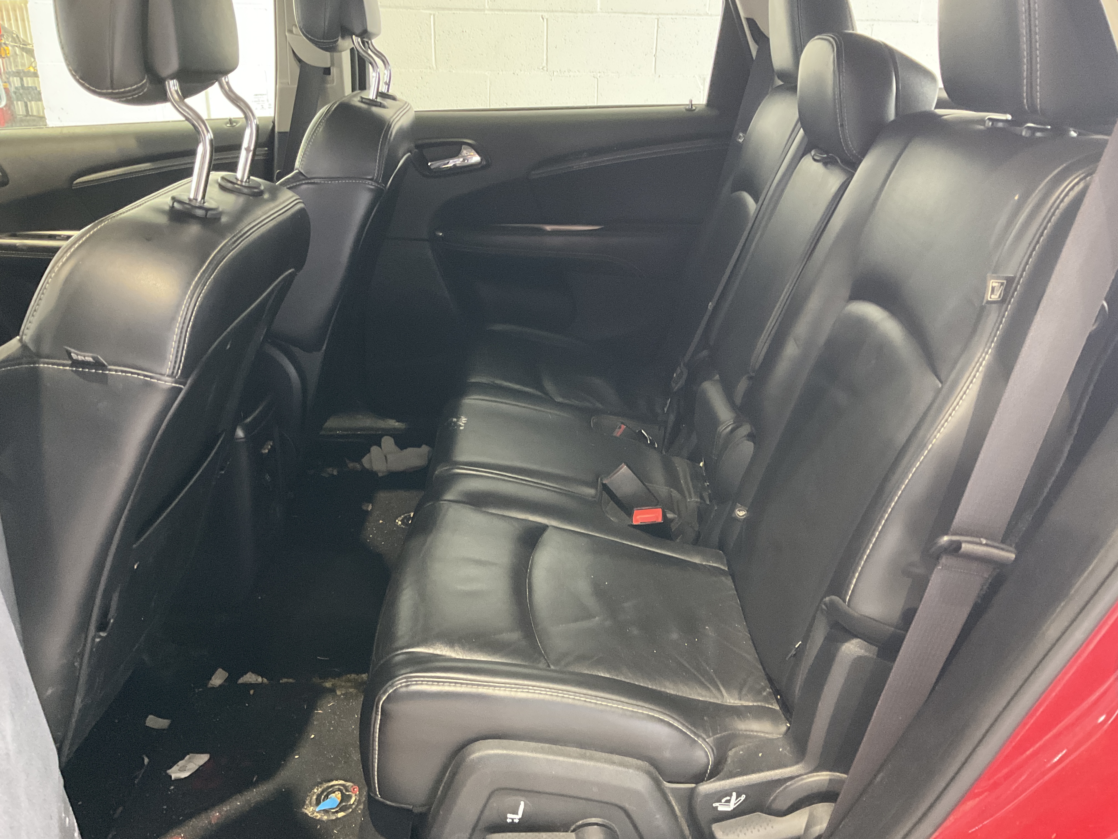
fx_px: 937
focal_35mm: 29
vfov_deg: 48.2
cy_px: 420
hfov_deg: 61.7
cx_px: 559
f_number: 1.8
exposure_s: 1/35
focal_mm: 3
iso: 320
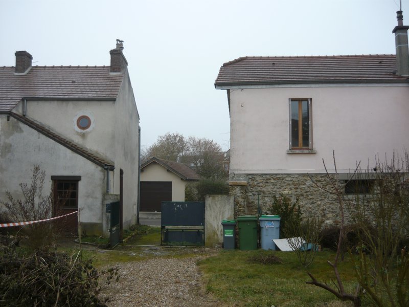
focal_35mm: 33
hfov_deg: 55.4
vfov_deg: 42.9
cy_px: 154
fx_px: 390
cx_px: 204
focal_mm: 5.5
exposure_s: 1/500
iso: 100
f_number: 2.8
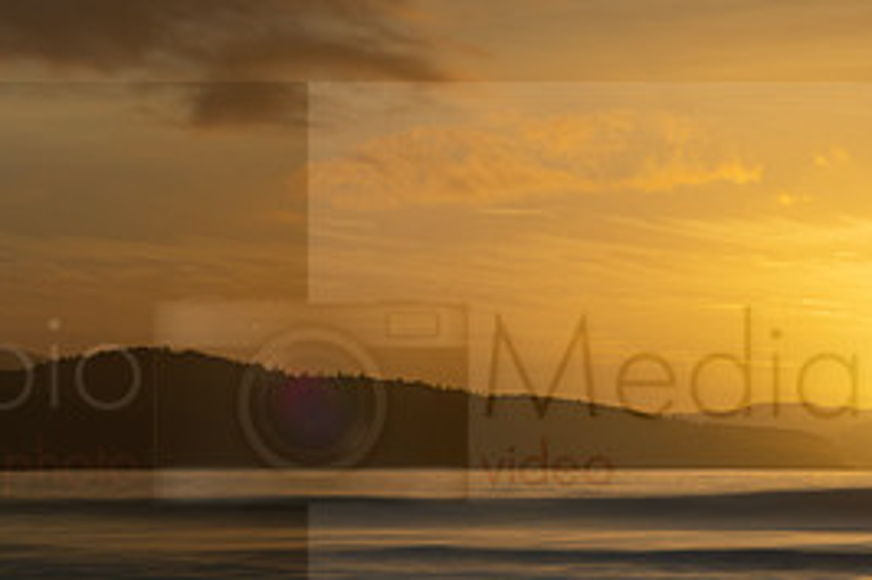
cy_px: 398
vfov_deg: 8.7
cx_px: 311
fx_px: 3800
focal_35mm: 157
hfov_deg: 13.1
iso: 100
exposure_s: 2
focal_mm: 70
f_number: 8
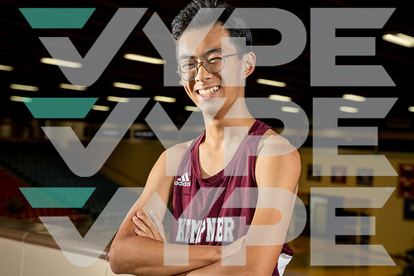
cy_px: 137
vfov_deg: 24.2
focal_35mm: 56
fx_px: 644
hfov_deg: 35.6
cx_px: 210
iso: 400
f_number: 4.5
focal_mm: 54
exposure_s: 1/250
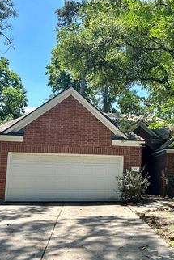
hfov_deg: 31.0
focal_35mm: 42
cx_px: 144
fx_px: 304
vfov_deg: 46.3
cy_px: 139
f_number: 1.5
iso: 50
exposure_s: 1/982
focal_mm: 5.7
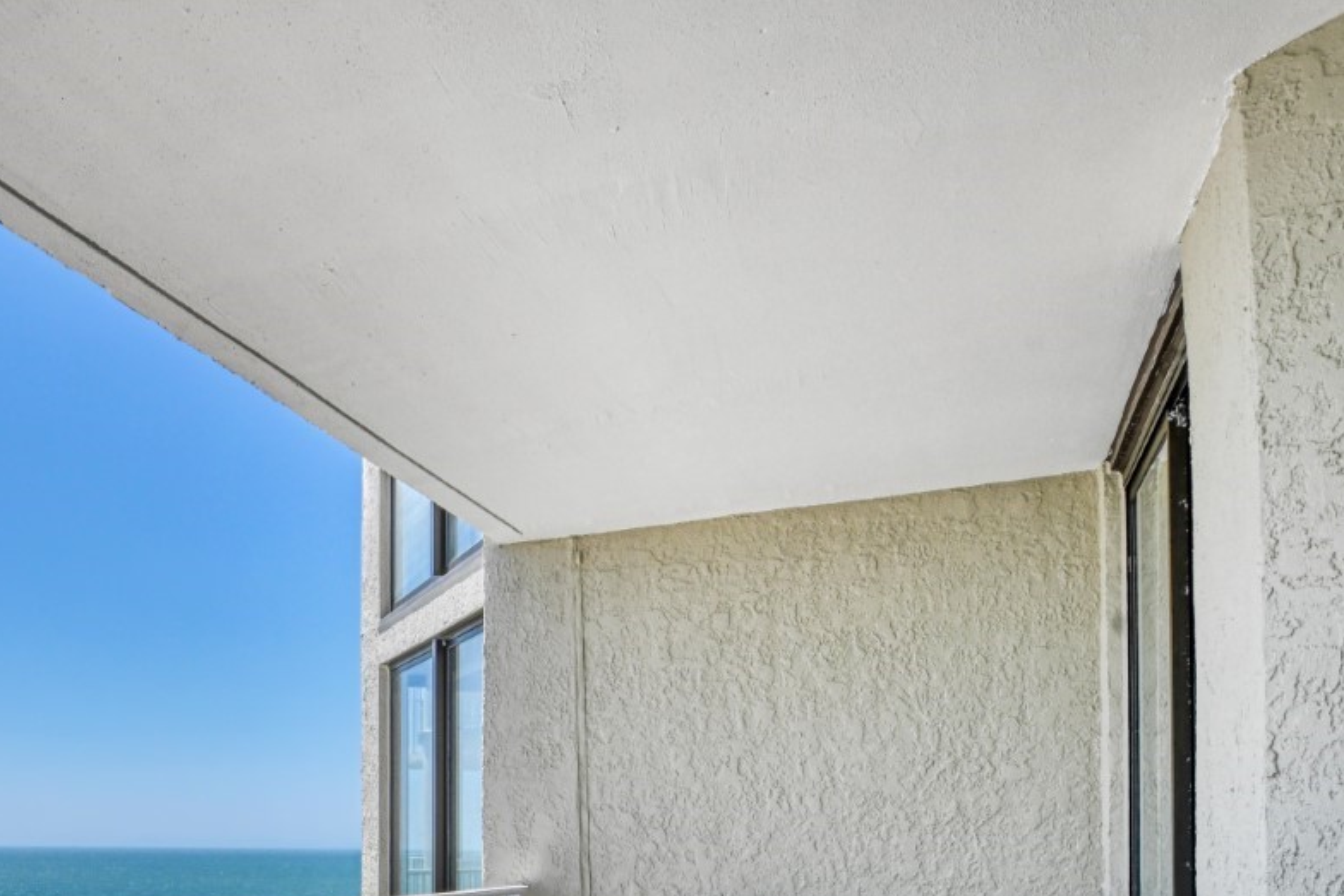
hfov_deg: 53.8
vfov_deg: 37.5
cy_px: 911
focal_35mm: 31
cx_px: 171
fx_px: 1157
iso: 500
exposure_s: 1/125
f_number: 10
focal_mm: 15
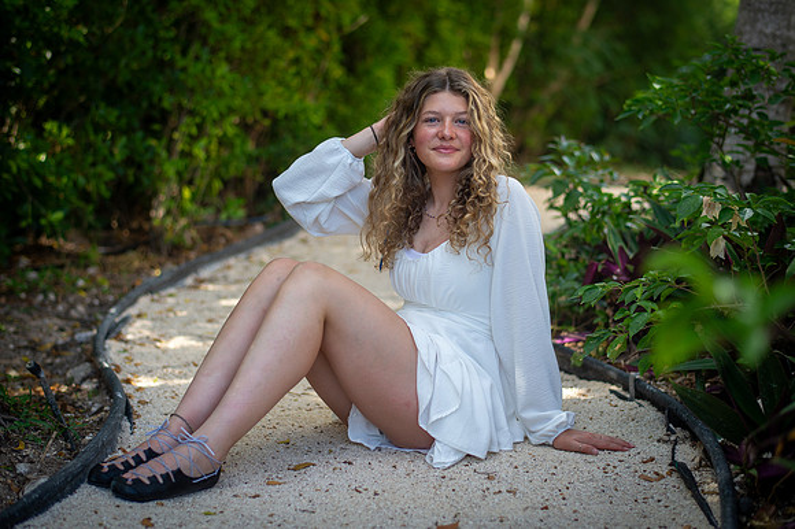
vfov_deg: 23.4
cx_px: 398
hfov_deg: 34.5
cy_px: 264
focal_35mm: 58
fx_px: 1280
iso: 400
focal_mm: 58
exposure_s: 1/640
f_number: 2.2
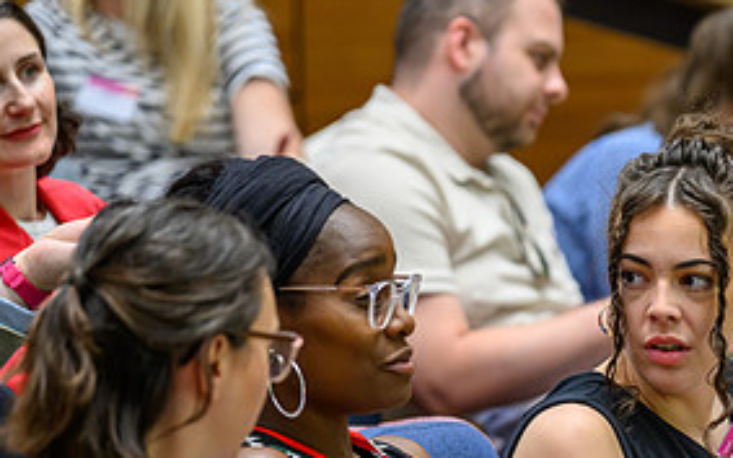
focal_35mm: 314
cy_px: 361
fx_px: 6274
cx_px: 578
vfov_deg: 4.2
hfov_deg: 6.7
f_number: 2.8
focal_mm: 150
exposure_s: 1/200
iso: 1600
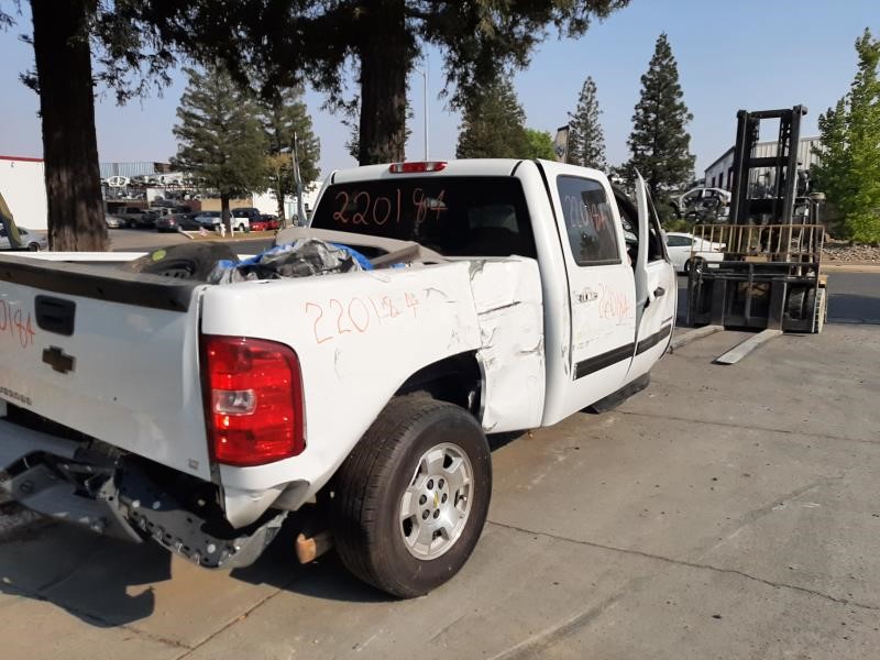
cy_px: 330
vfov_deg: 53.1
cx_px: 440
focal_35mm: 26
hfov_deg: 67.3
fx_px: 661
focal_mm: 3.93
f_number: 1.7
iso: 40
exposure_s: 1/4878
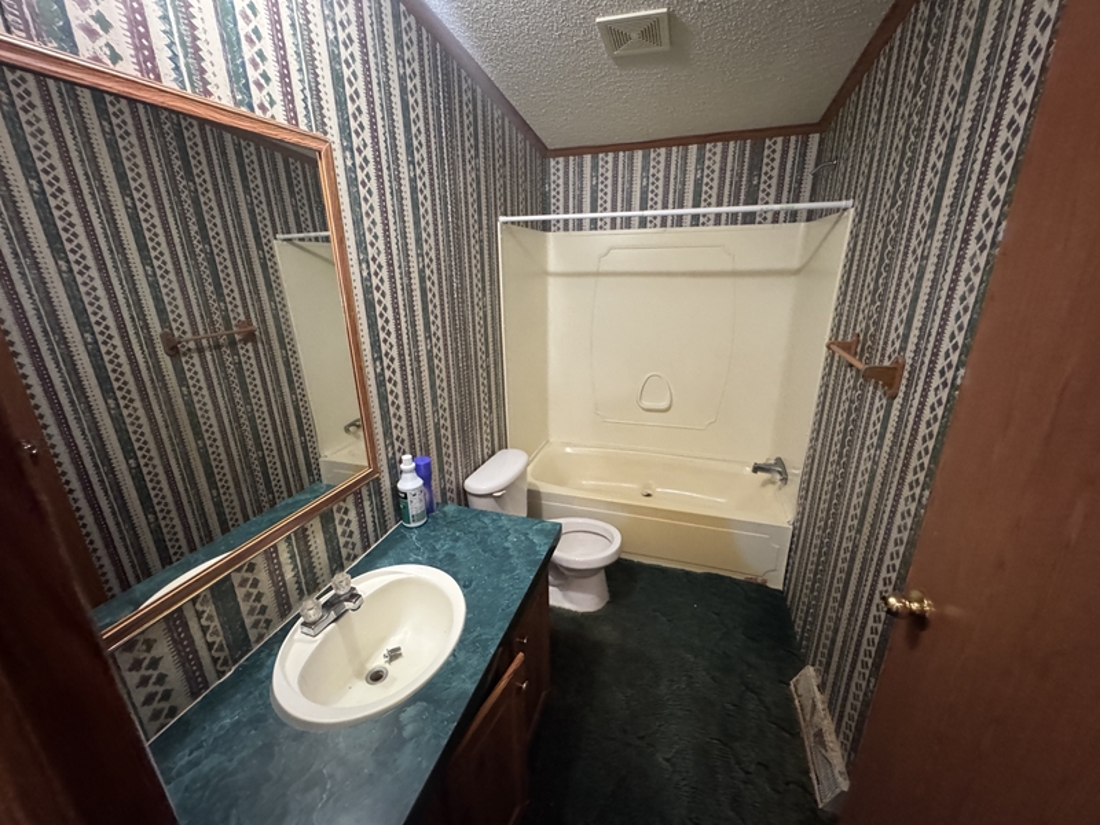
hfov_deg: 102.1
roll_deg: +1.5
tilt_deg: -18.7
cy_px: 412
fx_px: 445
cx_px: 550
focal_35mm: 14
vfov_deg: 85.7
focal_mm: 2.22
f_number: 2.2
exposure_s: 1/60
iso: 1250
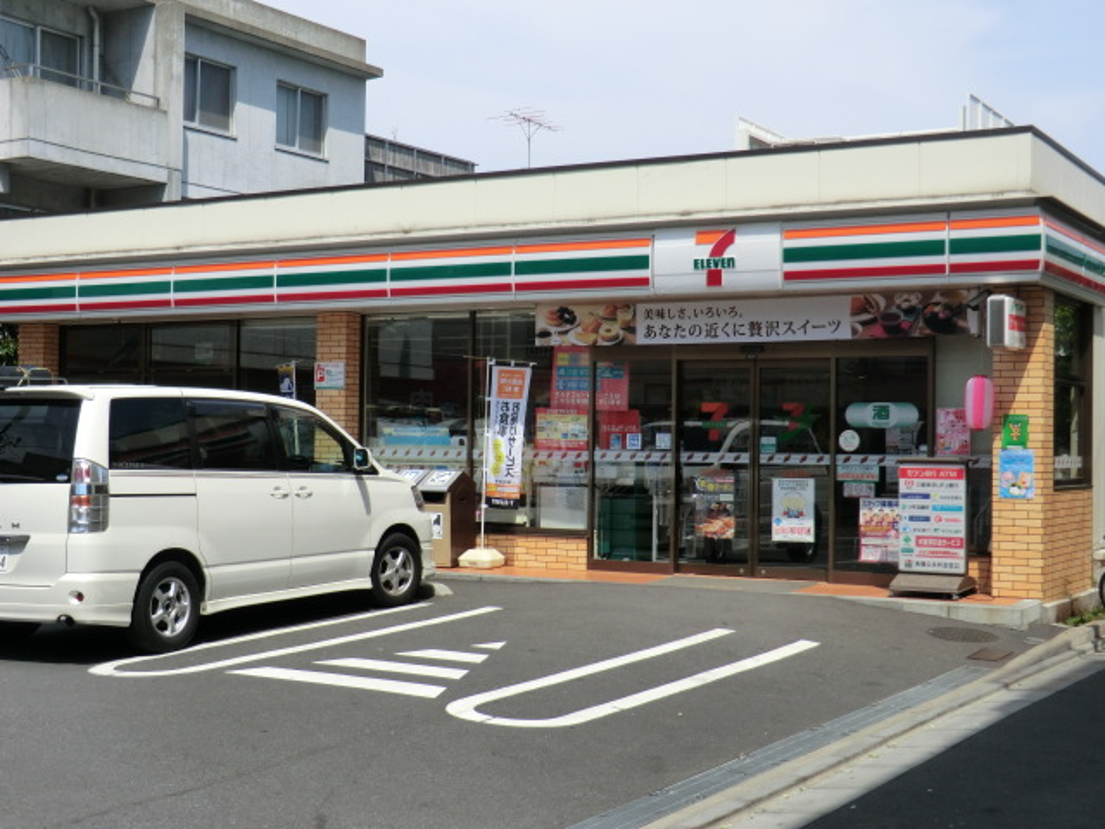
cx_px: 552
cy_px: 414
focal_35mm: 47
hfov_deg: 40.4
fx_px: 1500
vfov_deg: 30.9
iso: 80
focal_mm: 8.4
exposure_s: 1/800
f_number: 4
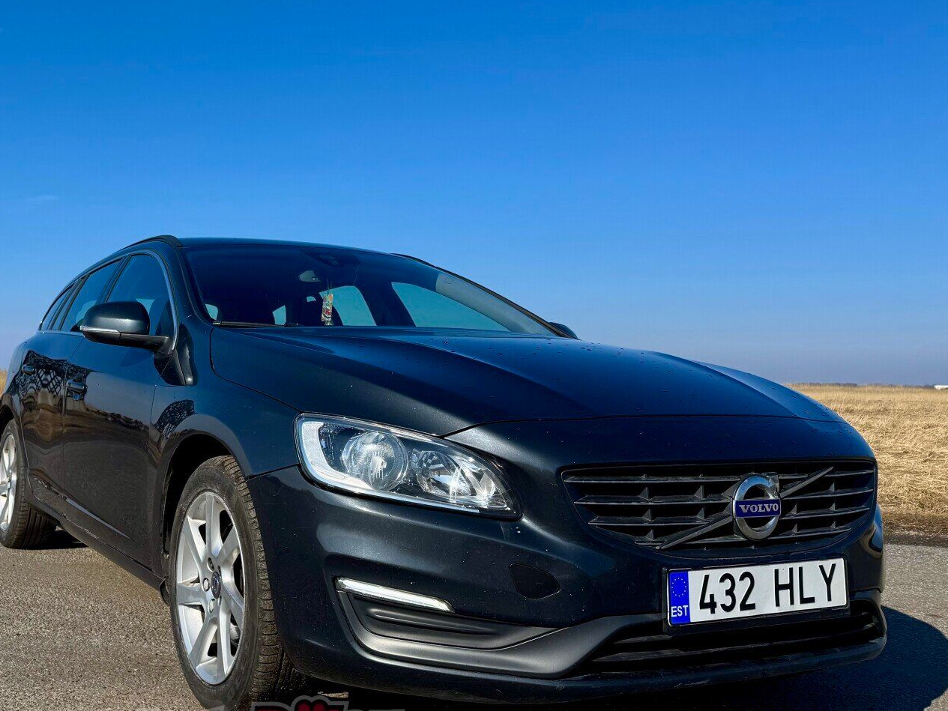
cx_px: 256
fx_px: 1013
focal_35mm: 37
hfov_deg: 48.5
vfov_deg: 38.5
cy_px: 290
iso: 80
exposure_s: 1/5814
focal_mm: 6.76
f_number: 1.78
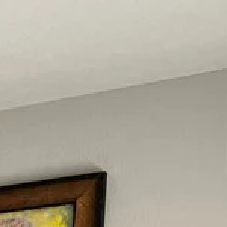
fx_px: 1165
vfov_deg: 9.8
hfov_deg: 8.5
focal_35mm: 157
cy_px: 548
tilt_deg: -3.3
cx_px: -540
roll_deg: -2.1
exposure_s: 1/60
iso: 80
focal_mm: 5.1
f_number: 1.6
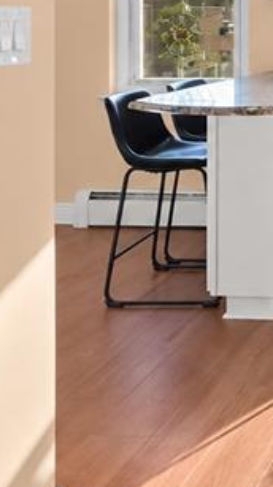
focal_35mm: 56
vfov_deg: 33.6
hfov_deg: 17.4
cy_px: -13
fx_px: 723
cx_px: 489
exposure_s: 1/320
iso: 2500
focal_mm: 16
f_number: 9
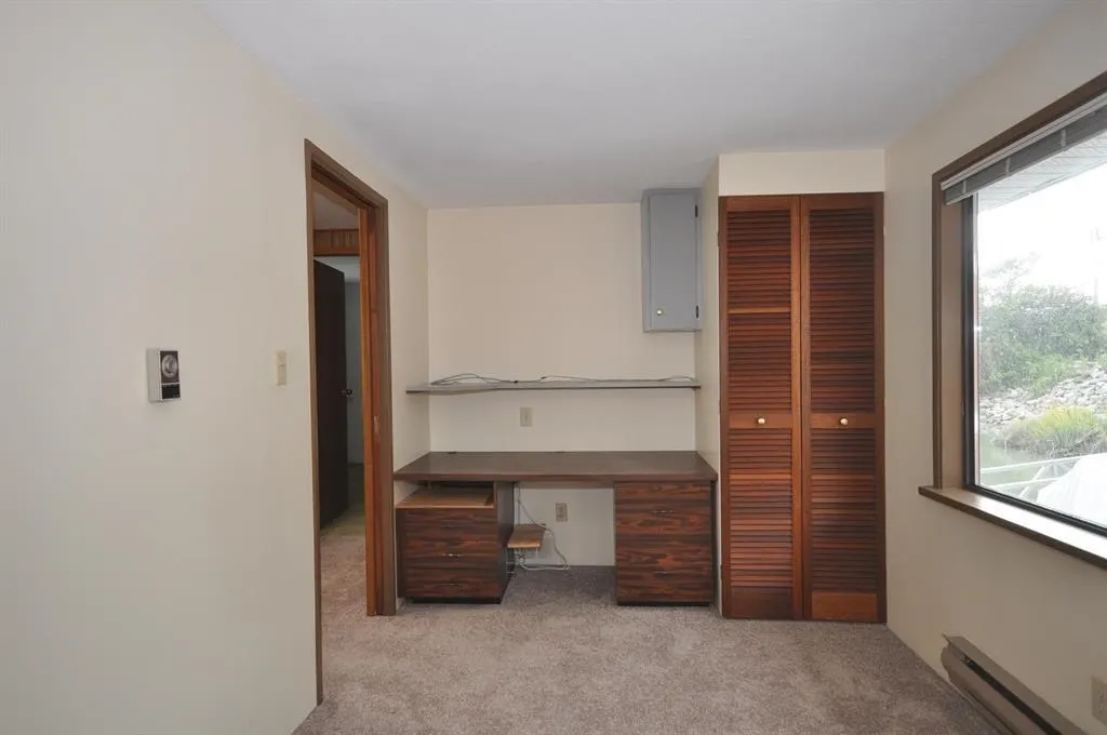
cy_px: 368
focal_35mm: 21
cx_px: 554
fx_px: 645
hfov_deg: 81.3
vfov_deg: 59.4
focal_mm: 14
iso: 400
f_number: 5
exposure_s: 1/100
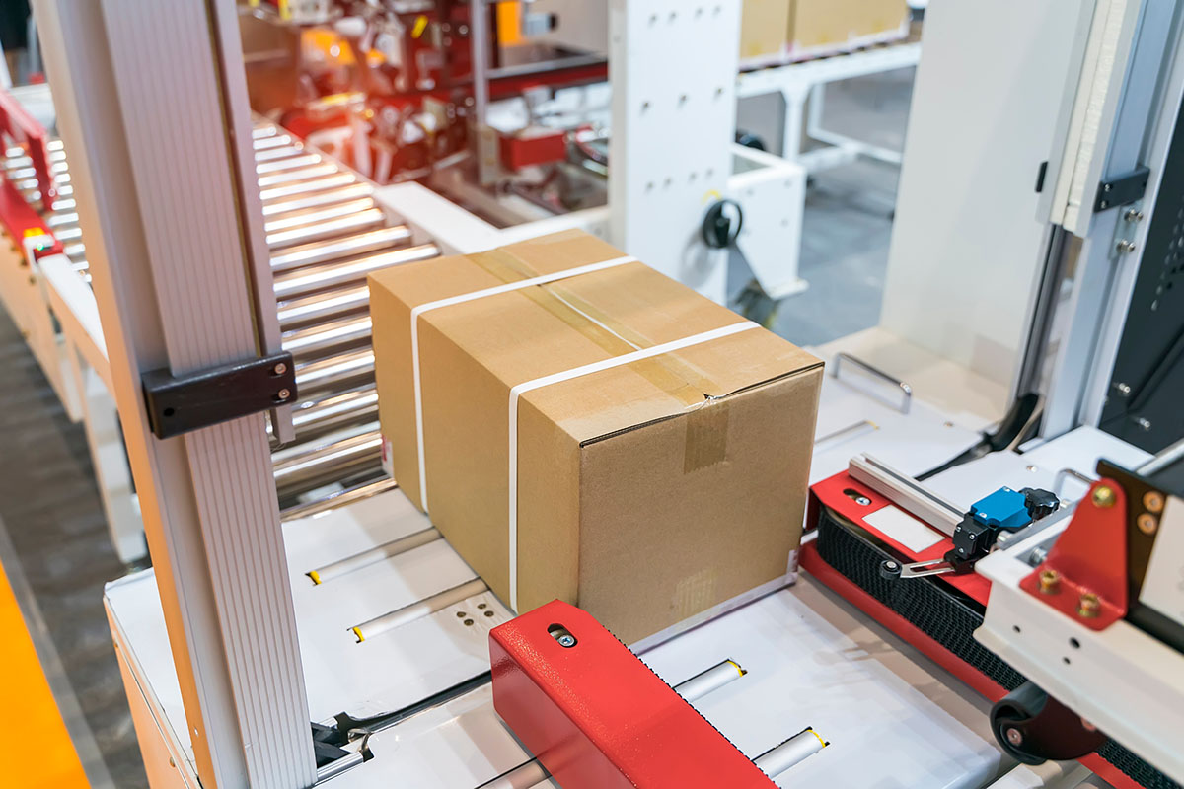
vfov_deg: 38.9
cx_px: 592
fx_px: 1118
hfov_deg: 55.8
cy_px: 394
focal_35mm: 34
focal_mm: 34
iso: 800
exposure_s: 1/400
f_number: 3.5
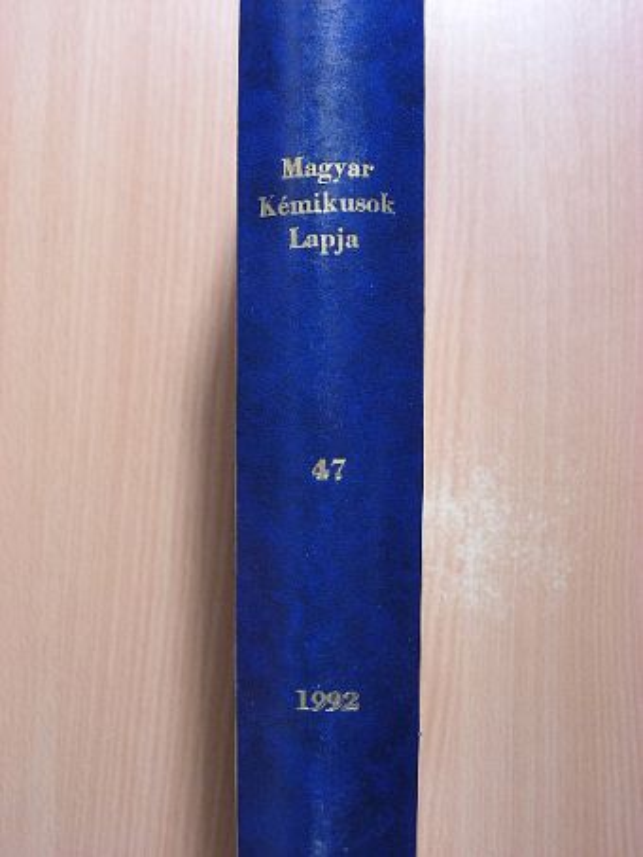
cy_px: 428
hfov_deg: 30.3
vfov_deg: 39.6
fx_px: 1188
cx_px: 322
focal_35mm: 48
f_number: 3.5
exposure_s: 1/30
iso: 79
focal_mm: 8
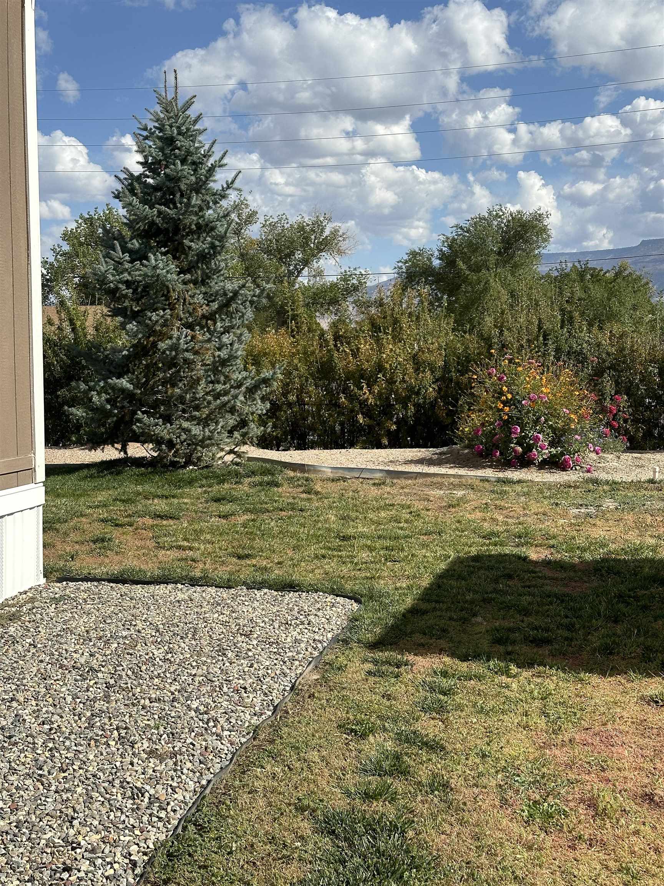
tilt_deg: -3.9
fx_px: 1228
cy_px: 443
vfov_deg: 39.7
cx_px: 332
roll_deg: +0.5
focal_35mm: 48
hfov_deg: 30.3
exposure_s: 1/4367
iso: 64
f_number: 1.78
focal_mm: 6.86
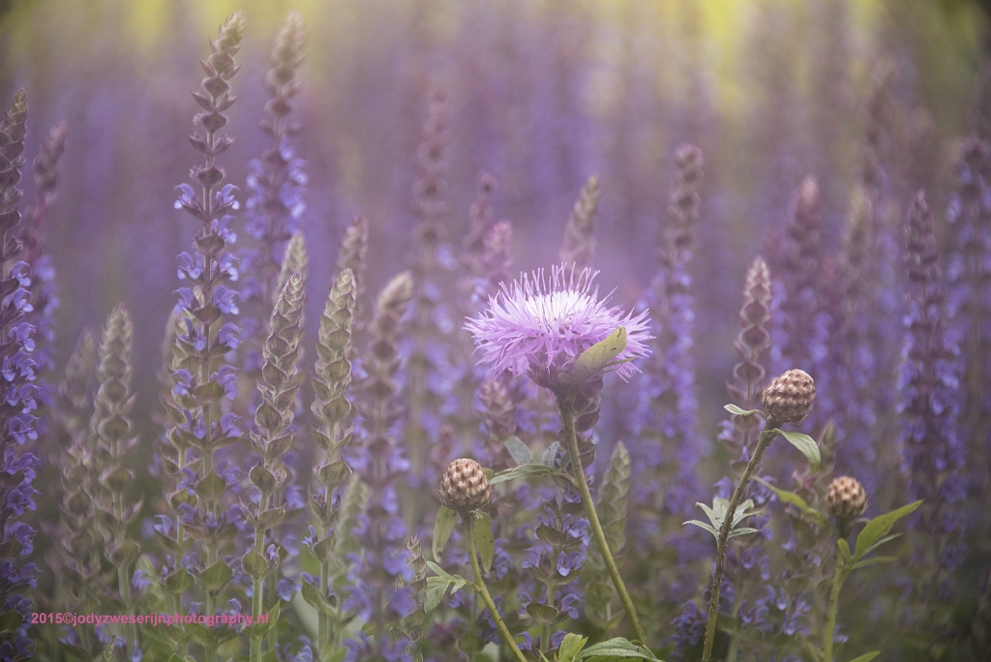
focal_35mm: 210
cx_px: 496
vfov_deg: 6.6
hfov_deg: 9.8
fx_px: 5784
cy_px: 331
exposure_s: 1/320
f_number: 5.6
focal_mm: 210
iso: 500
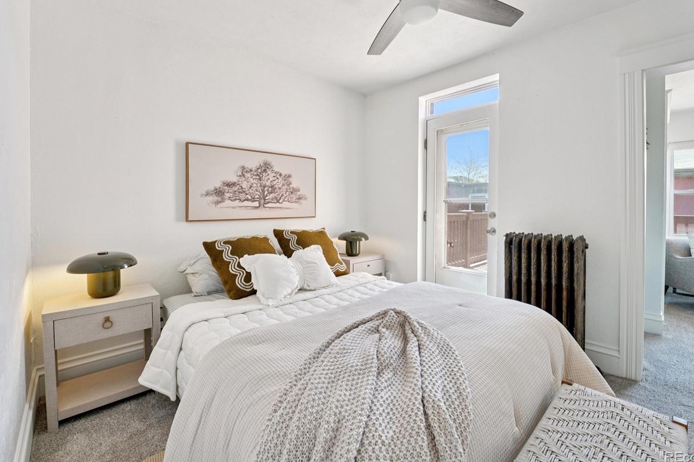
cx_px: 368
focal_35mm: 15
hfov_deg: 100.3
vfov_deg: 77.3
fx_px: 289
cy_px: 219
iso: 400
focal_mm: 14
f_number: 8
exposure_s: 1/15
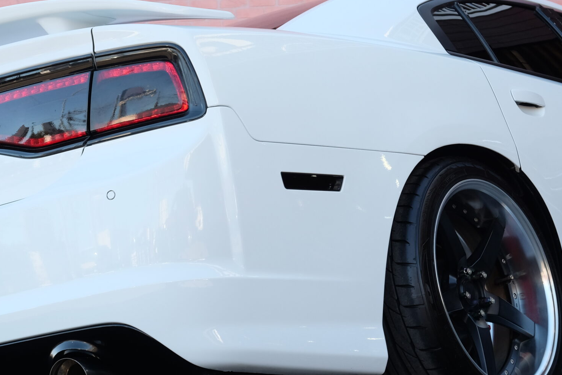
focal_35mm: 93
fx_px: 1452
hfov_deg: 21.6
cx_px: 455
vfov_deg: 14.7
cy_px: 185
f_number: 5.6
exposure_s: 1/125
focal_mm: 35.8
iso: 400
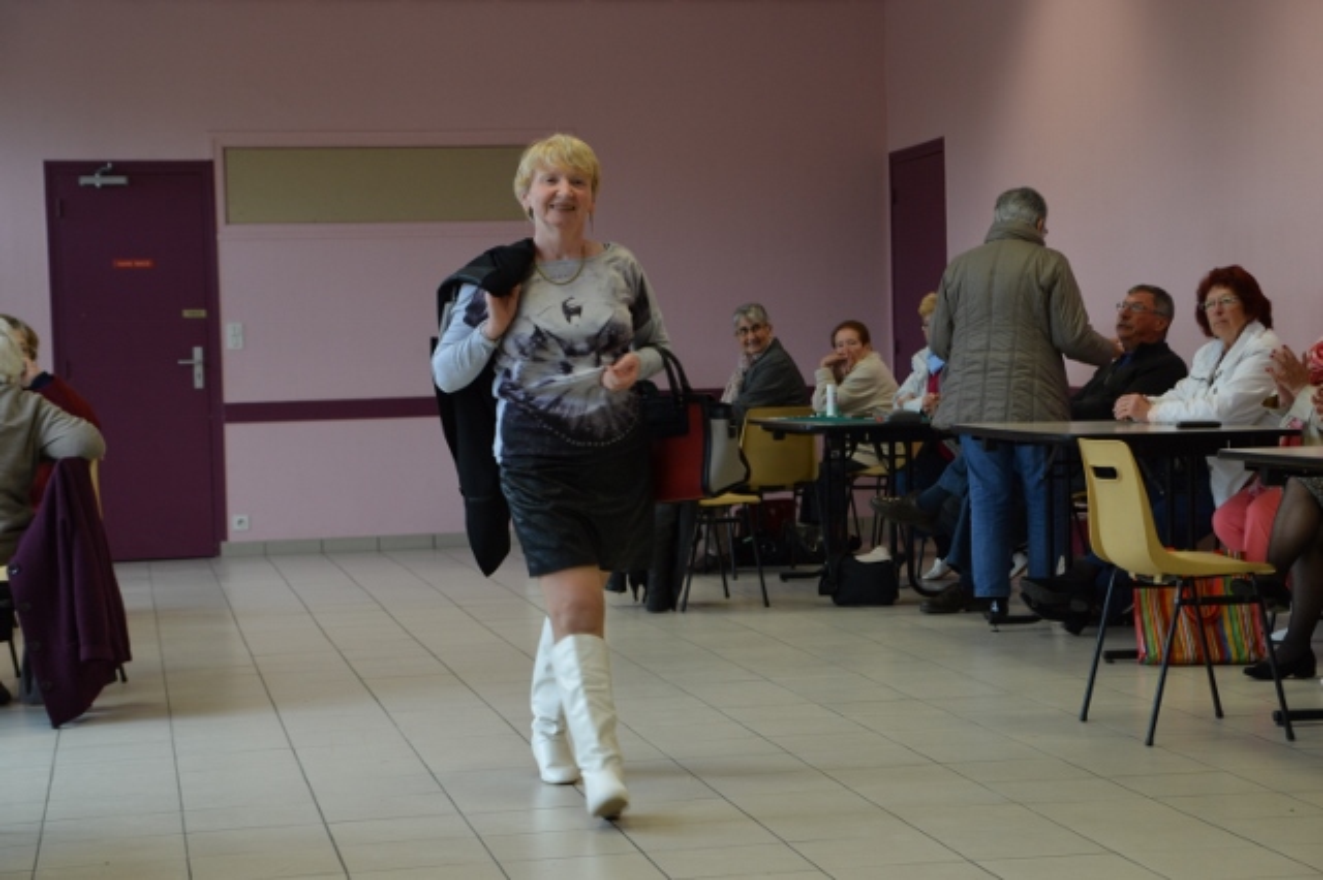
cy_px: 440
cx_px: 662
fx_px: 2645
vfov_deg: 18.9
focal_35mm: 72
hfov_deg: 28.1
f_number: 4.8
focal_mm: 48
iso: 400
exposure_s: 1/50
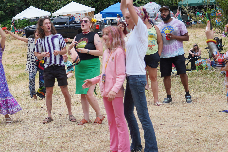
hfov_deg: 23.4
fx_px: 545
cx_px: 54
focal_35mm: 86
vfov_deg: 15.9
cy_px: 72
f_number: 4
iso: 125
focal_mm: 50
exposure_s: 1/160
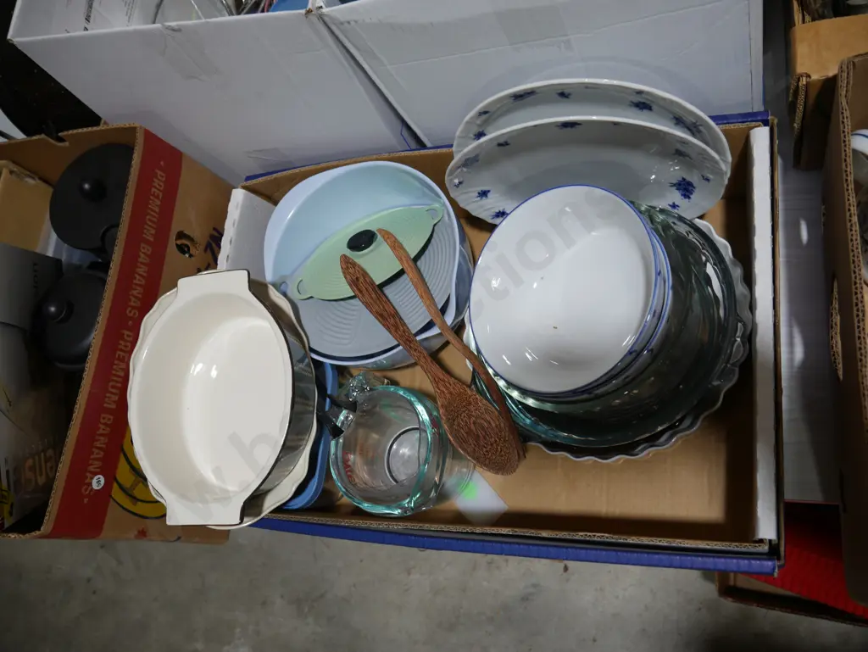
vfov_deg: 49.8
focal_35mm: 28
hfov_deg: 63.4
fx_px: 702
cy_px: 326
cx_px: 434
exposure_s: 1/125
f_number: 4
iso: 200
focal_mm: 14
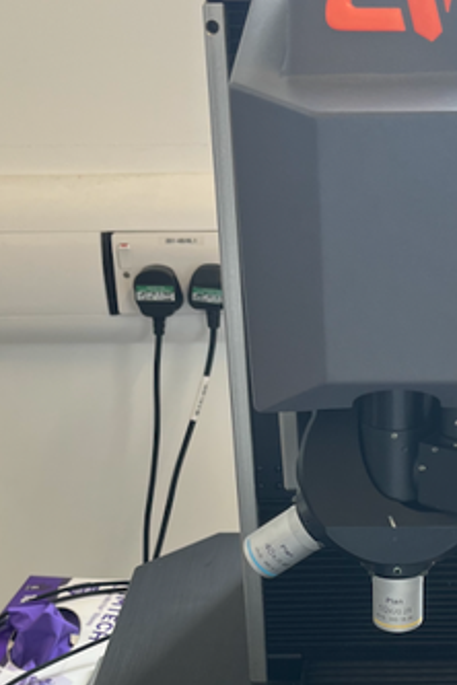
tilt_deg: -31.1
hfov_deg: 20.6
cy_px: 619
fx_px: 1238
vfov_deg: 29.6
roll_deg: +1.5
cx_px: 383
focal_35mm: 65
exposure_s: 1/100
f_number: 1.6
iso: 64
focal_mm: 5.1
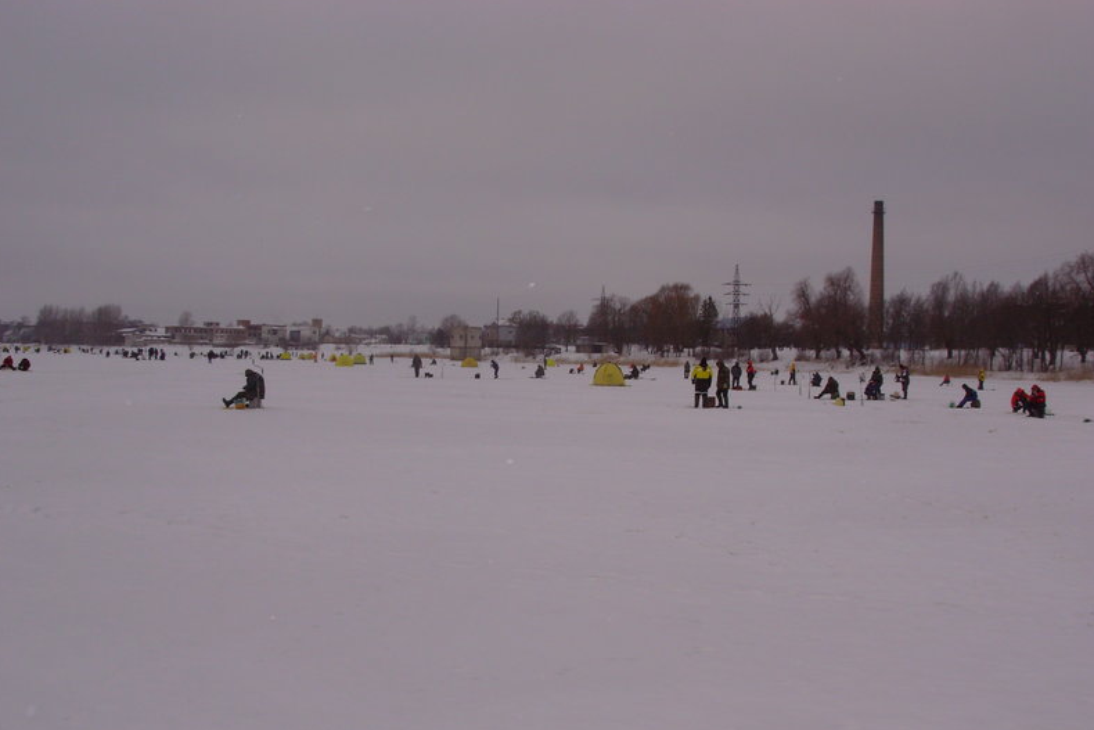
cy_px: 409
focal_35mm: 40
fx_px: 1216
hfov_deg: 48.5
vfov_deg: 33.4
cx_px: 544
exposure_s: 1/342
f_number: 4.9
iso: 50
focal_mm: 6.3
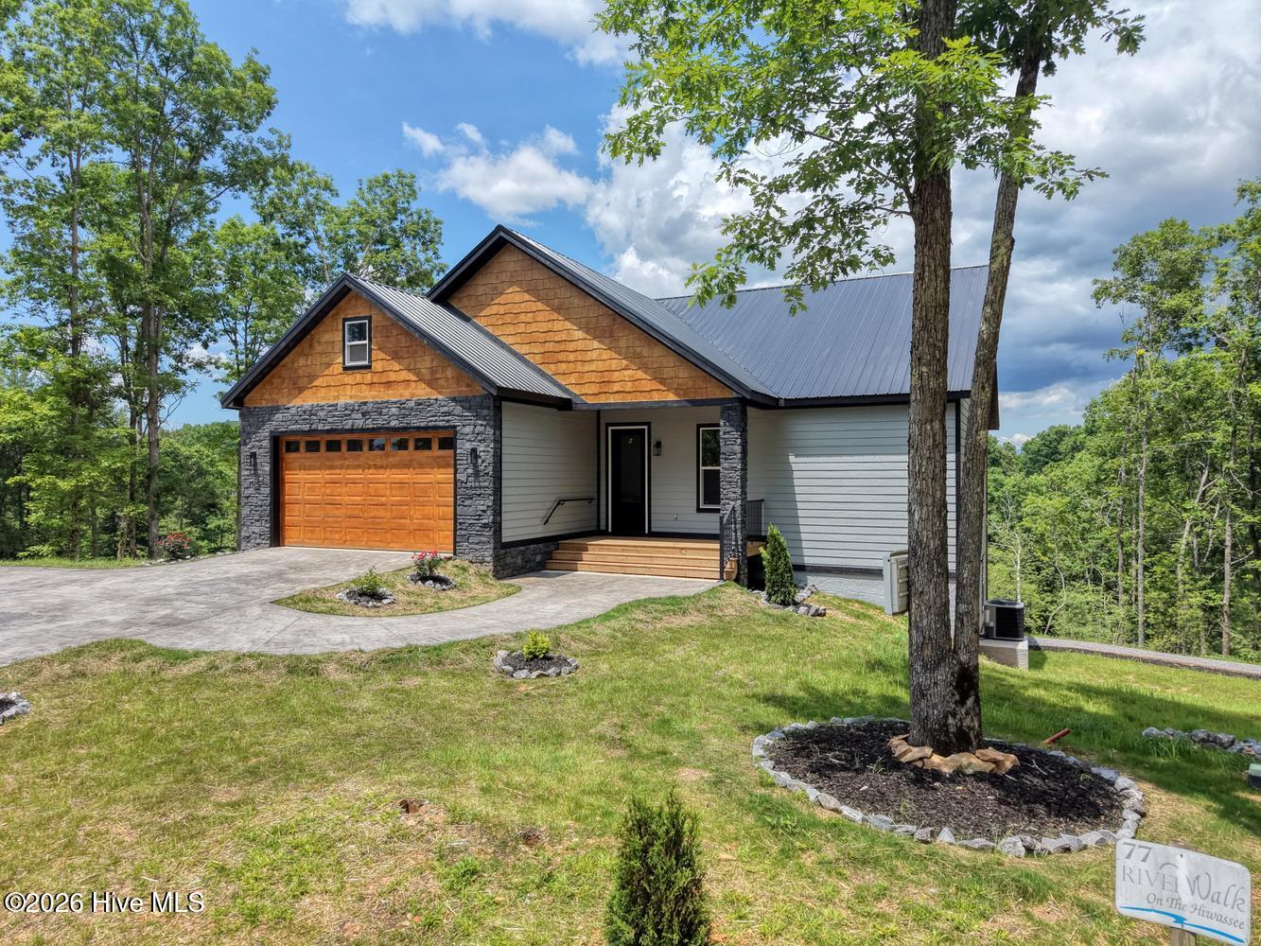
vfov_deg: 56.8
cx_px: 630
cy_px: 473
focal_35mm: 24
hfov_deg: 71.6
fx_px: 874
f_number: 1.8
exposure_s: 1/8000
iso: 200
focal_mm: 8.67
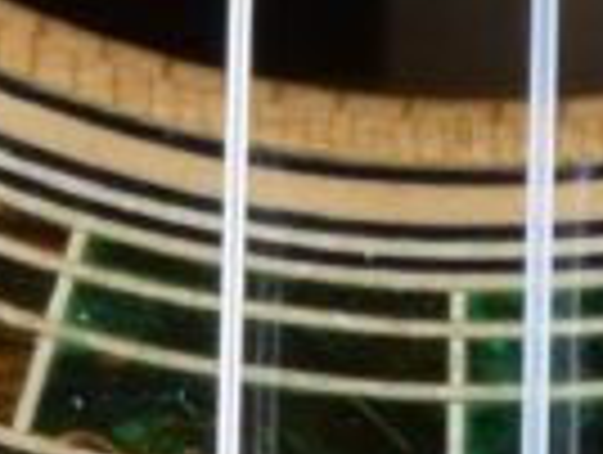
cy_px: -1083
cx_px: 497
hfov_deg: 0.8
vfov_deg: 0.6
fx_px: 41620
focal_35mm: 2385
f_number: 11
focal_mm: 150
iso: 3200
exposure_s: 1/125
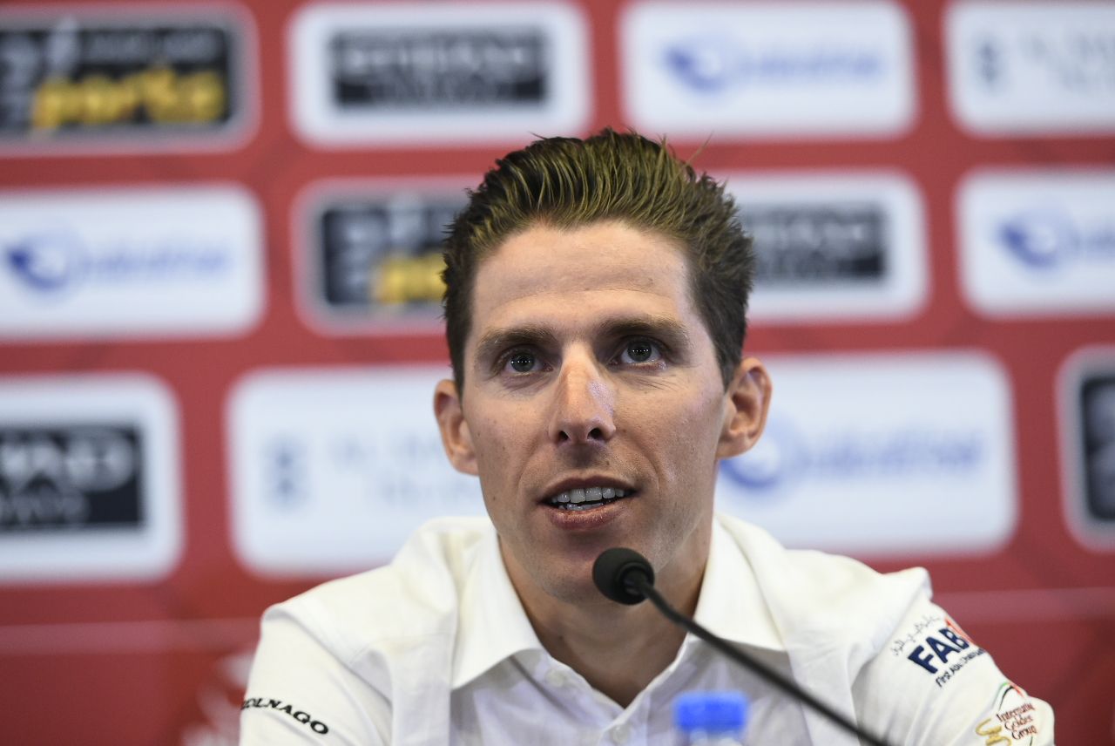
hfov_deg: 12.8
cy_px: 373
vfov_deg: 8.6
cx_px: 558
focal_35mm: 160
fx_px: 4960
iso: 4000
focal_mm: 160
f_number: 3.5
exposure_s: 1/320
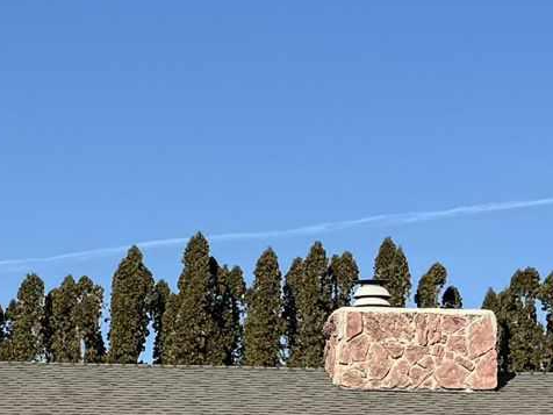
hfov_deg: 12.5
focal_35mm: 155
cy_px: 461
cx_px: -48
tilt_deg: +2.9
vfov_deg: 9.5
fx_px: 2476
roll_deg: -0.4
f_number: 1.78
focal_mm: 6.76
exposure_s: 1/6410
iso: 80
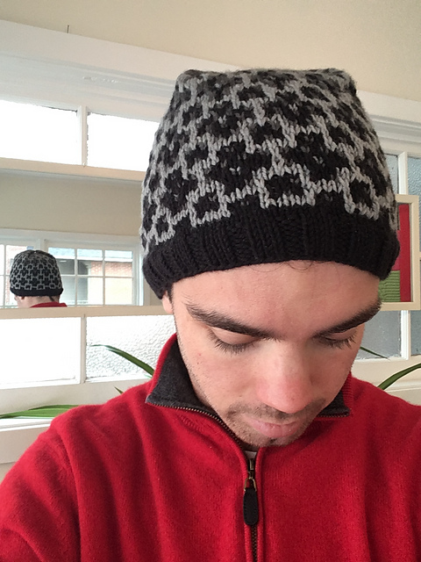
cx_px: 210
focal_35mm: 31
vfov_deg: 58.4
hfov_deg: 45.4
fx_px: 503
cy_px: 281
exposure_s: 1/30
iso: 100
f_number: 2.4
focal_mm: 2.15
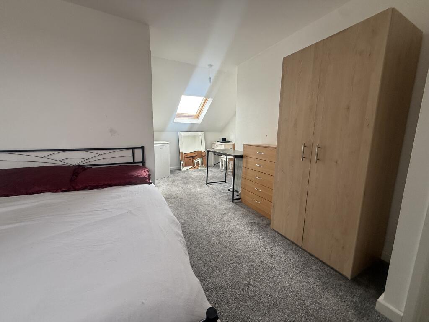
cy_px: 161
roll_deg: +0.9
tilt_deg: -9.9
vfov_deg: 85.7
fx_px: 174
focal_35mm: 14
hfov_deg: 102.1
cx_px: 214
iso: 125
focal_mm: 2.22
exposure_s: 1/99
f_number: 2.2
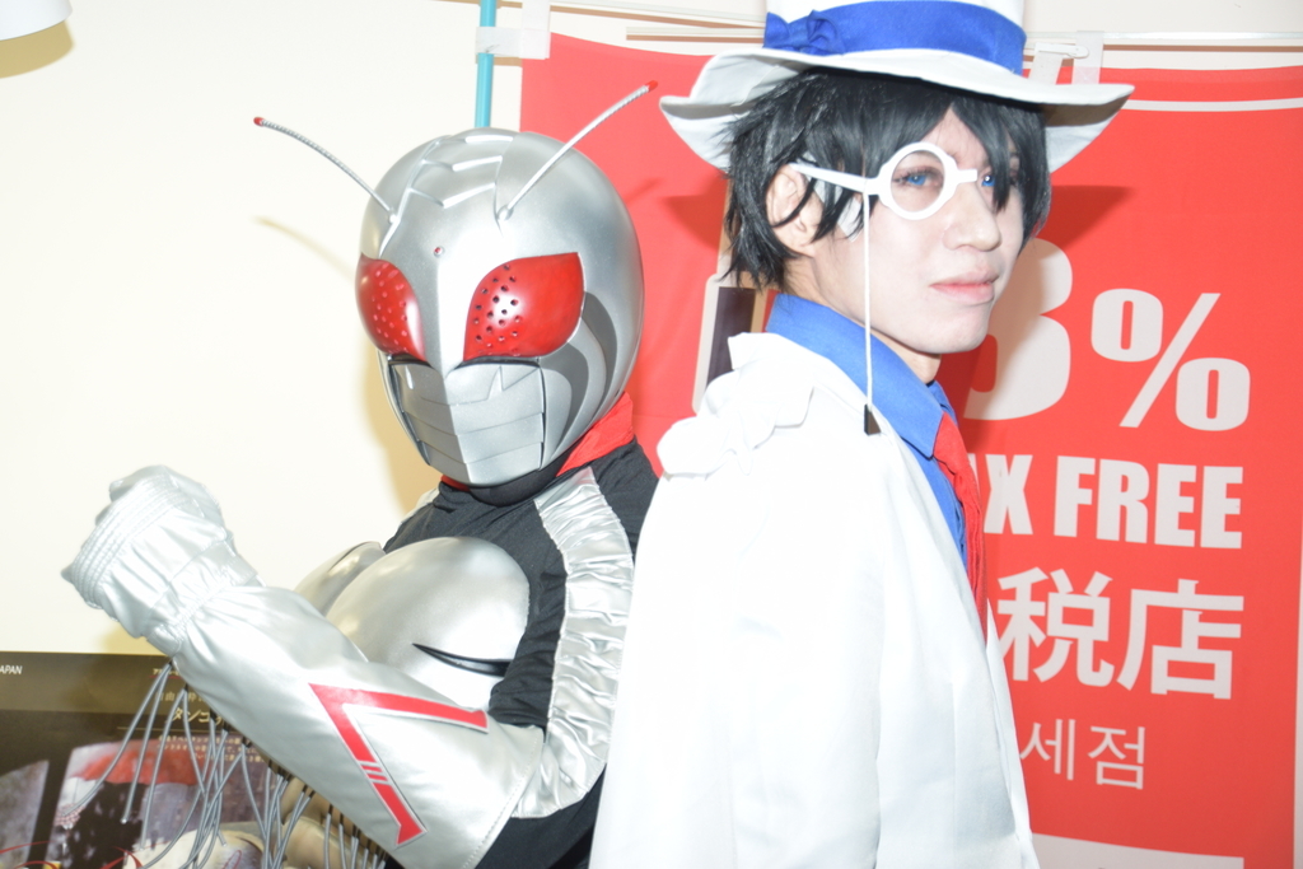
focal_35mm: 82
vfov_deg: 16.6
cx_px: 652
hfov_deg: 24.6
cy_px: 434
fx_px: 2986
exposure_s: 1/50
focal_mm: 55
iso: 400
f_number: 5
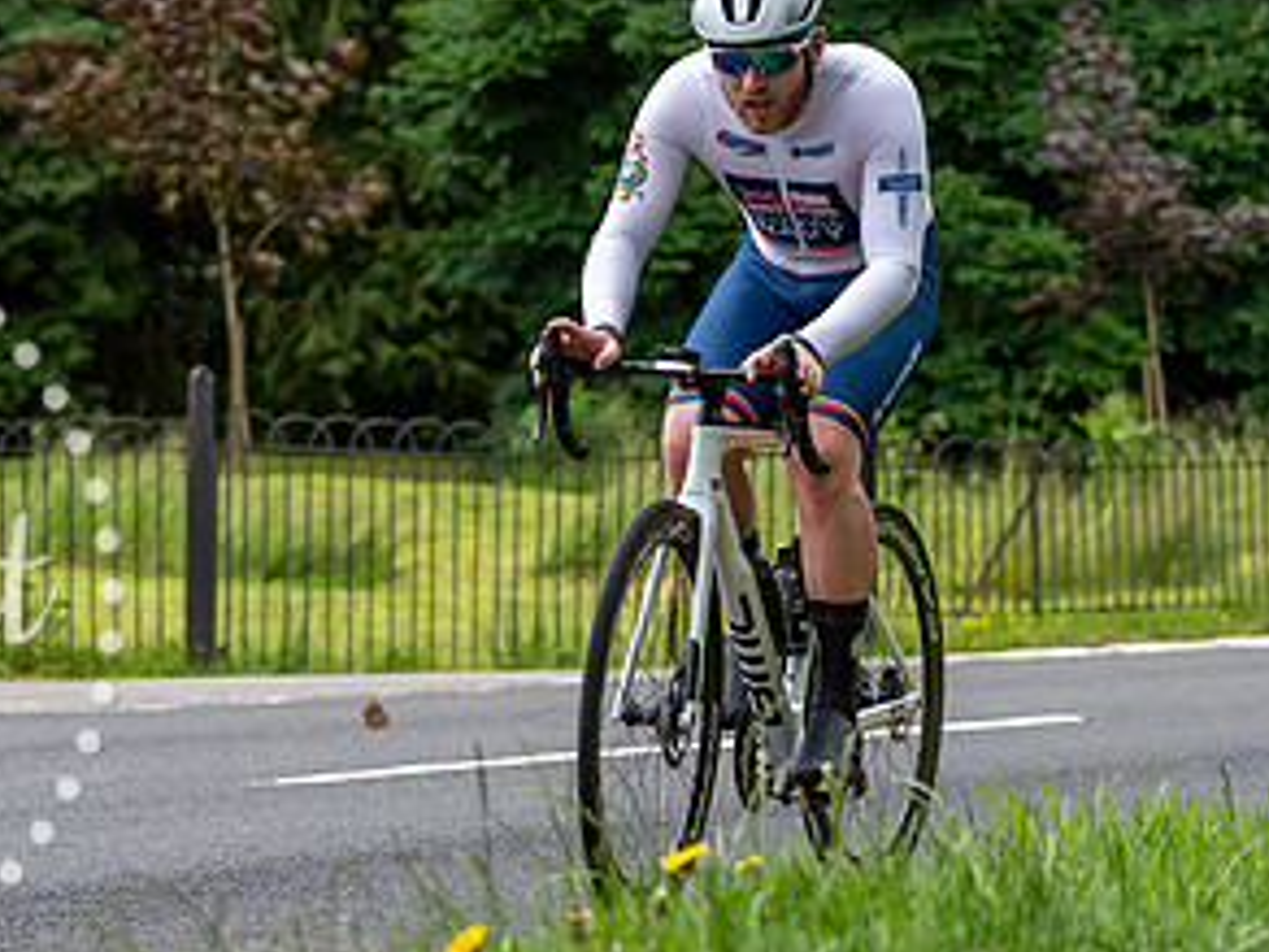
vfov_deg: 7.9
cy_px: 633
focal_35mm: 187
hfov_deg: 10.6
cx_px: 775
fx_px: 6855
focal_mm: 75
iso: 250
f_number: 3.5
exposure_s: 1/1000
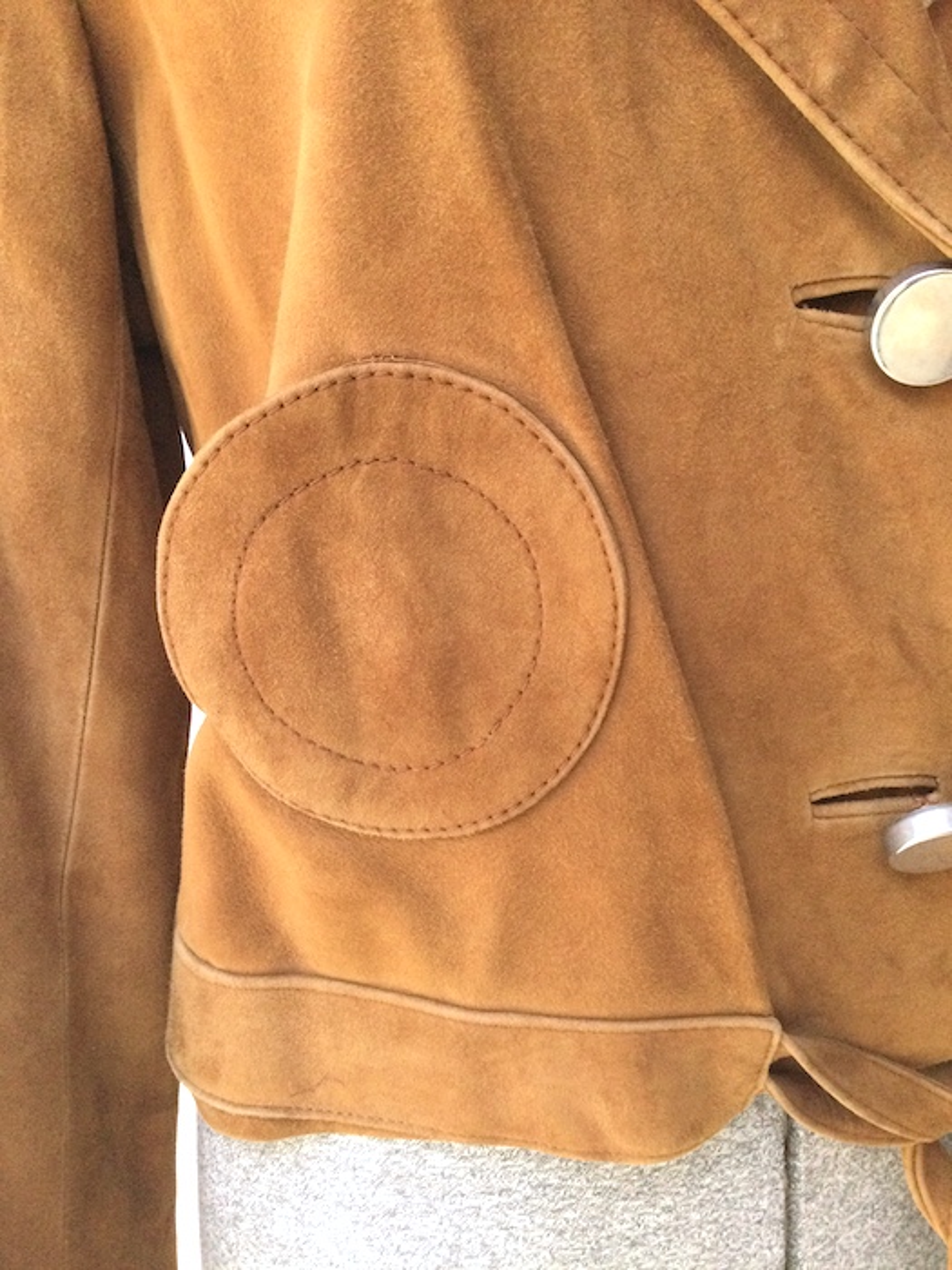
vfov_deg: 58.4
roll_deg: +3.0
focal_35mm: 31
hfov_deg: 45.4
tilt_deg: -12.9
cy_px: 635
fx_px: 1137
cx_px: 476
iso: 250
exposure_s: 1/15
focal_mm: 3.3
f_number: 2.4
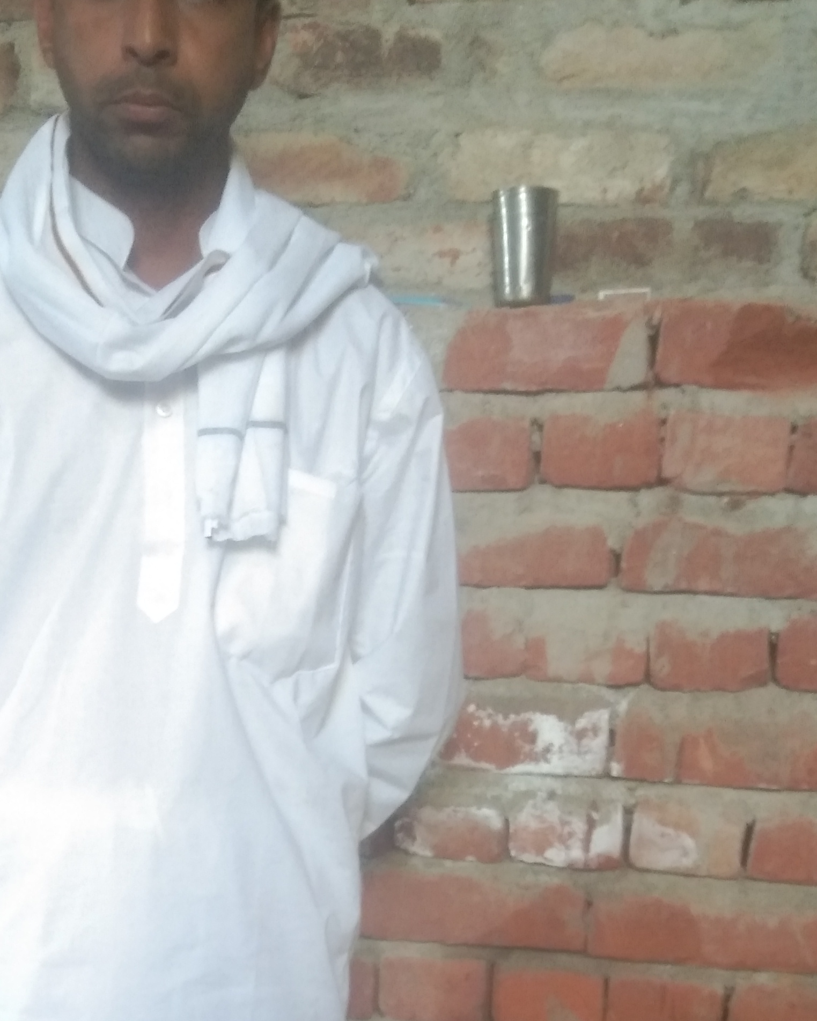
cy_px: 952
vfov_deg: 28.2
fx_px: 1934
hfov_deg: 23.8
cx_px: 288
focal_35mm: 64
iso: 356
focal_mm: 3.65
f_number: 2.2
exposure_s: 1/33
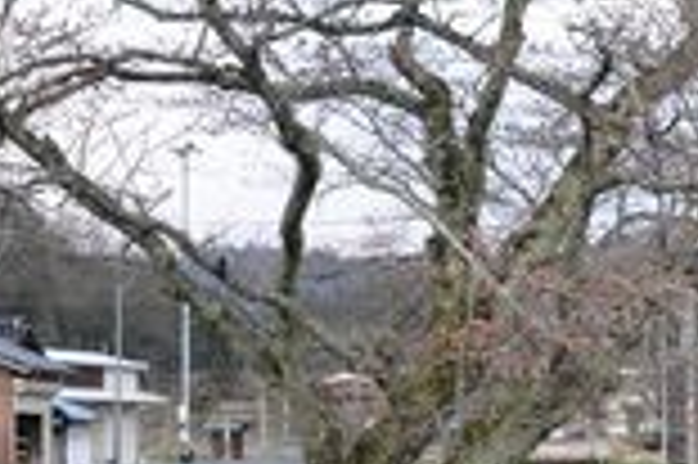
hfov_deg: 15.8
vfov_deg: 10.5
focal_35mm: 130
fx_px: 2518
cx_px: 464
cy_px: 349
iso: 800
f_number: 9
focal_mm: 28
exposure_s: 1/80
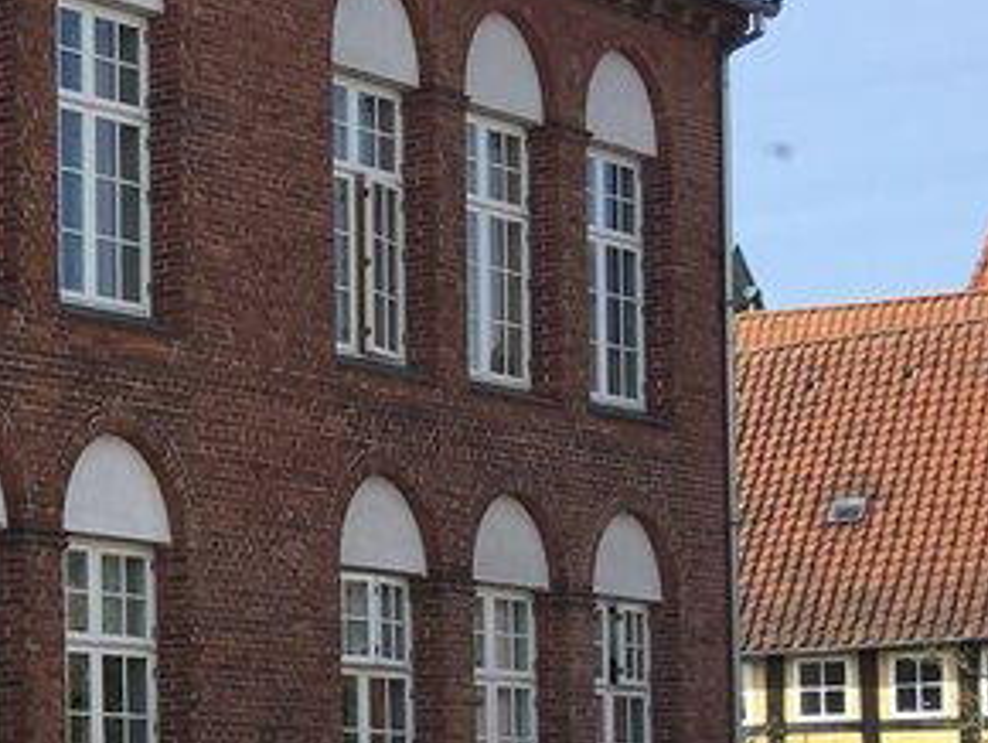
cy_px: 699
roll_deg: +0.4
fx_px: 3428
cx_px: -828
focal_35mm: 120
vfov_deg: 12.3
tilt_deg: +4.4
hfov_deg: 14.3
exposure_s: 1/1054
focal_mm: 4.15
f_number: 2.2
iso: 25
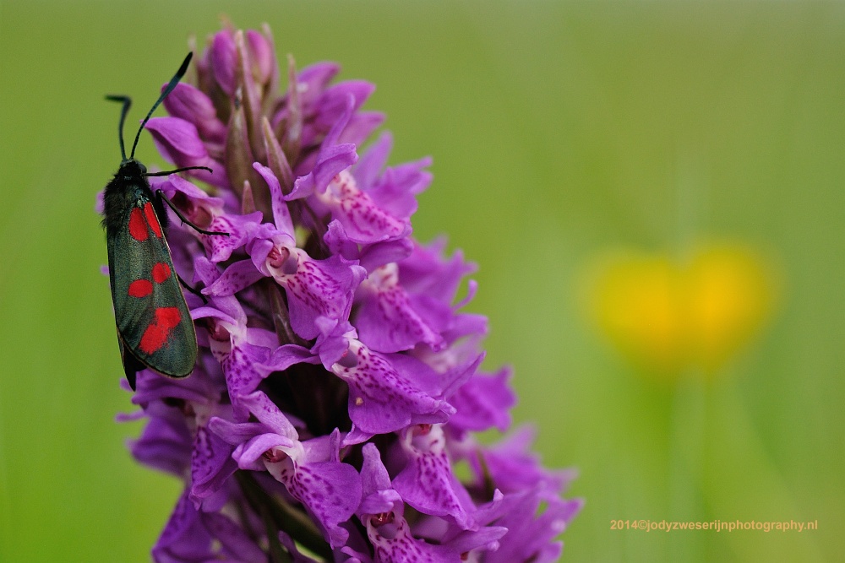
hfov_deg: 13.0
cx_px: 422
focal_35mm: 158
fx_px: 3697
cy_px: 282
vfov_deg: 8.7
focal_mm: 105
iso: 200
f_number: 3.3
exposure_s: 1/1500
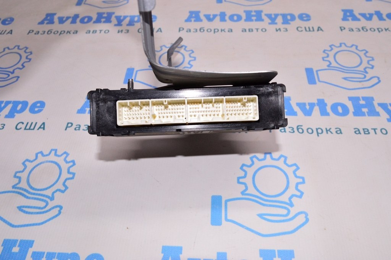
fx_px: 326
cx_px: 196
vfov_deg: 43.5
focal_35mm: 30
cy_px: 130
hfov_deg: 62.0
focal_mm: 20
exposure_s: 1/125
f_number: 8
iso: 1600
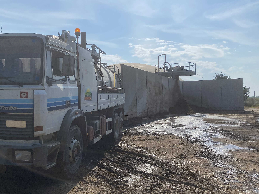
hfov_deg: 56.4
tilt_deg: +2.7
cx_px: 105
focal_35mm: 32
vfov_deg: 44.2
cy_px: 97
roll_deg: +0.5
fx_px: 239
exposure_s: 1/7692
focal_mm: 4.25
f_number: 1.8
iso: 32
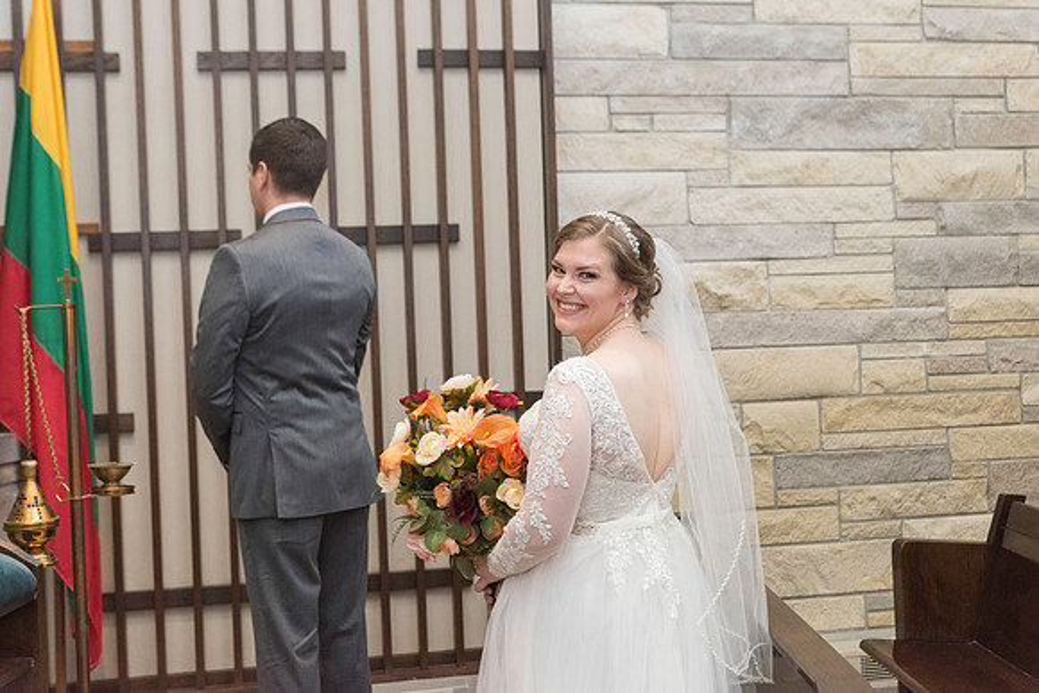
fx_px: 1386
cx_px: 520
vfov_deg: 28.1
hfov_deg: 41.1
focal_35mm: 48
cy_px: 346
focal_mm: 48
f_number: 4.5
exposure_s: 1/160
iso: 1250
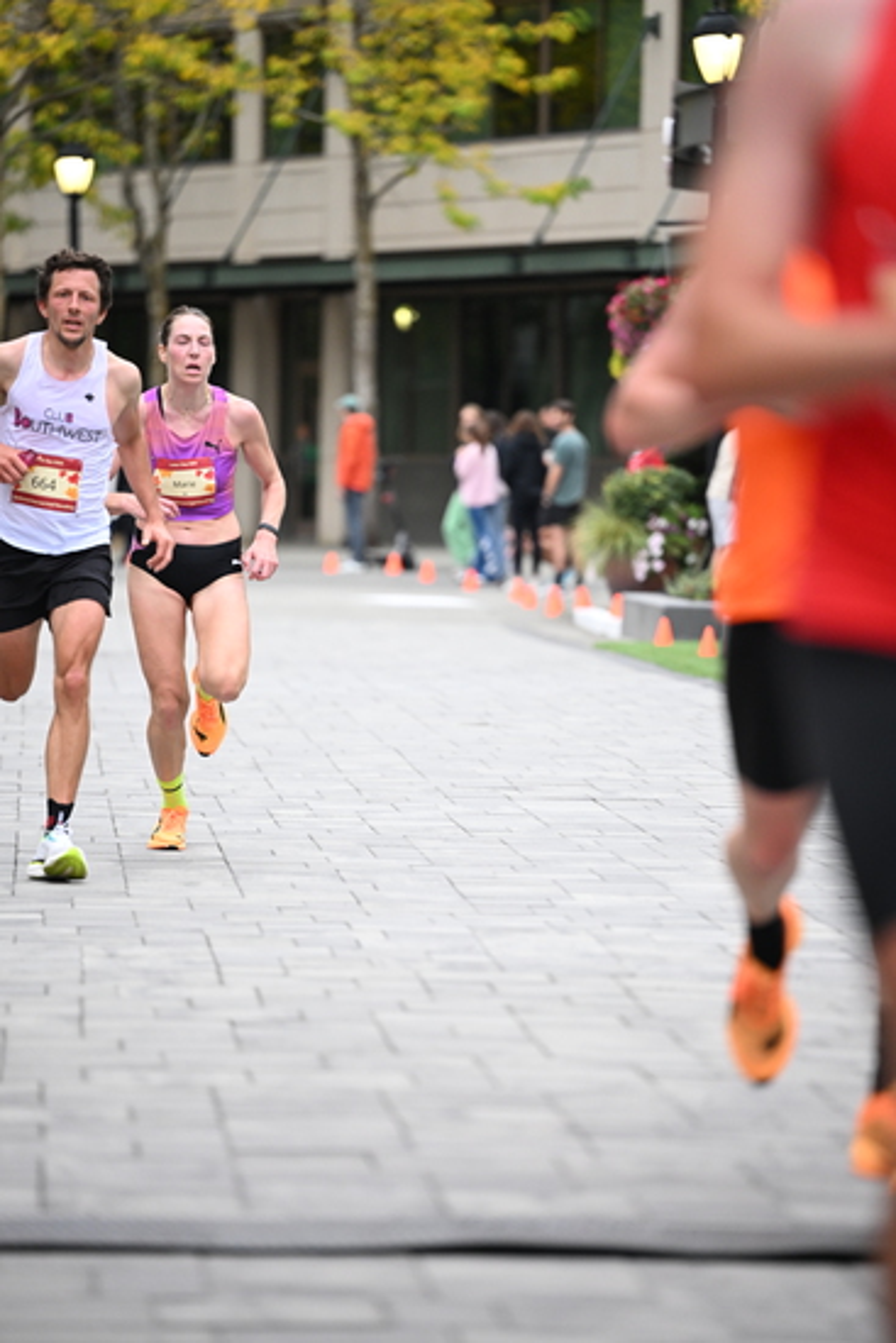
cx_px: 448
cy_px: 672
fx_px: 6715
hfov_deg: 7.6
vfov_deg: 11.4
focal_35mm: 180
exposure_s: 1/1000
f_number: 2.8
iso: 1600
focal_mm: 180
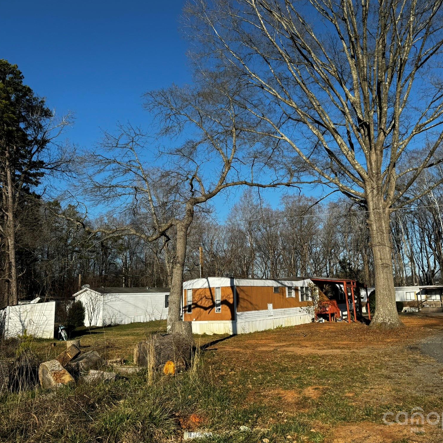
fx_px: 420
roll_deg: +0.4
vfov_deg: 55.6
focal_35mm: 29
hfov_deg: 55.5
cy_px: 217
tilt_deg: +10.5
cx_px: 247
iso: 80
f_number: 1.78
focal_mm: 6.86
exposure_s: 1/4608
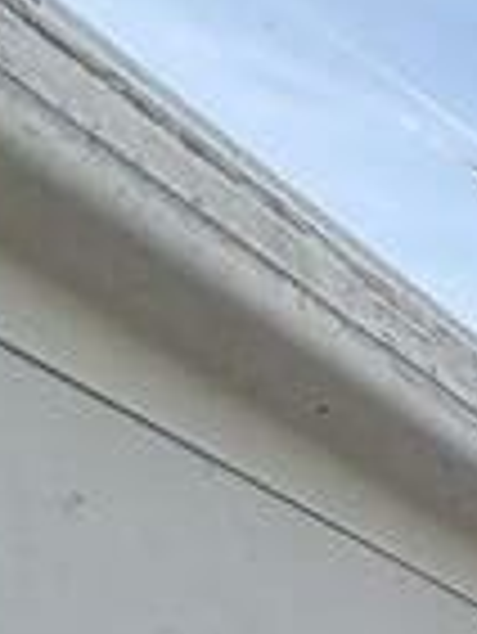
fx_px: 1633
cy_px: 1677
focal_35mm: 89
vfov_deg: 13.2
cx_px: 1084
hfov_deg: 13.2
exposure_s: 1/131
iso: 50
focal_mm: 2.22
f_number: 2.2
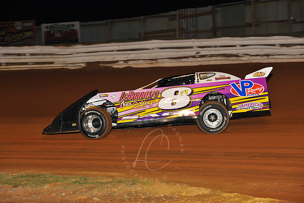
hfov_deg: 18.3
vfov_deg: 12.2
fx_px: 945
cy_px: 102
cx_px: 152
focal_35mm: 112
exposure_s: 1/250
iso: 500
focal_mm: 112
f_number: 5.6
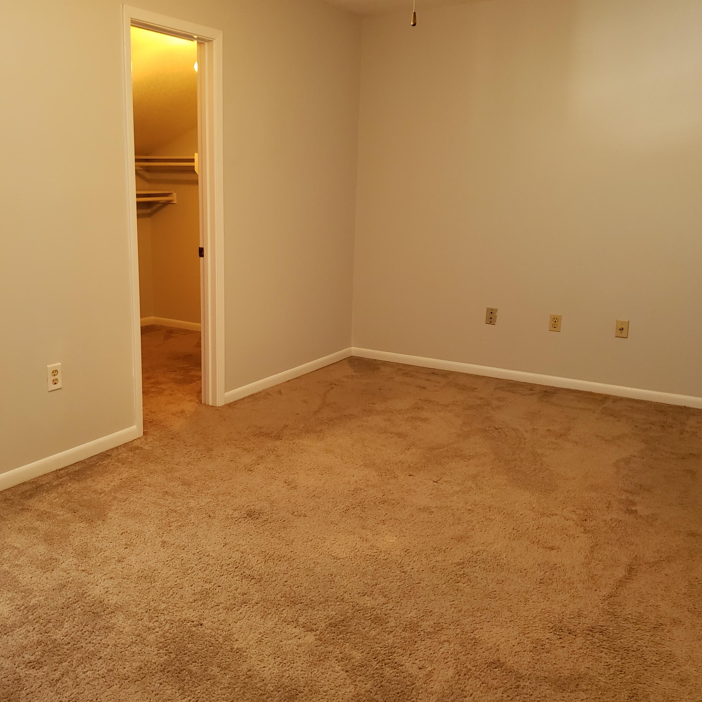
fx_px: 711
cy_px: 353
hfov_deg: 52.1
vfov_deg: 52.5
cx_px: 277
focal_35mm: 31
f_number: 1.5
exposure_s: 1/30
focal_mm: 4.3
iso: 250
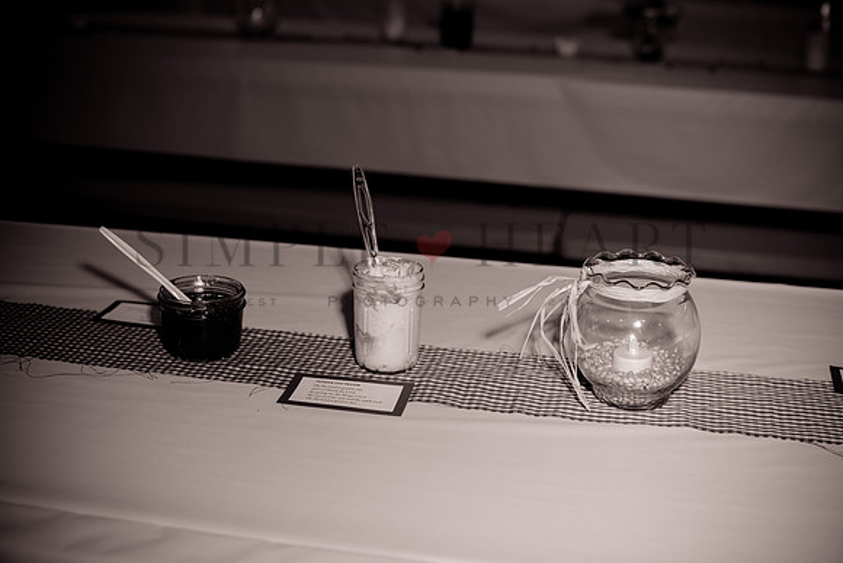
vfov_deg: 27.0
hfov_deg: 39.6
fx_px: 1171
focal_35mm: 50
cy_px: 282
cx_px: 422
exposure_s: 1/320
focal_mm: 50
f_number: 4
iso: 400
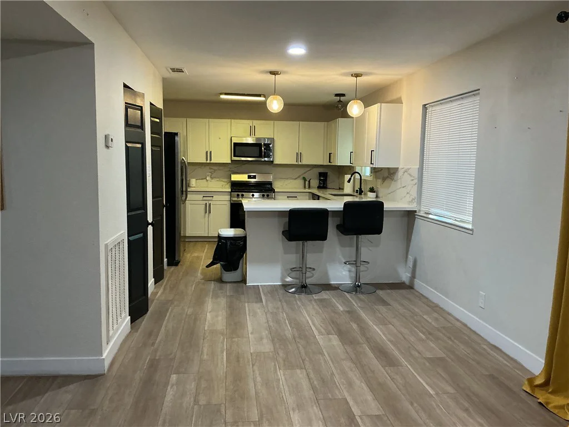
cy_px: 214
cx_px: 284
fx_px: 477
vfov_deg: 48.2
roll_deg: -0.8
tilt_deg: -5.9
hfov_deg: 61.7
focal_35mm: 29
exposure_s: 1/60
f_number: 1.8
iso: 200
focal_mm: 3
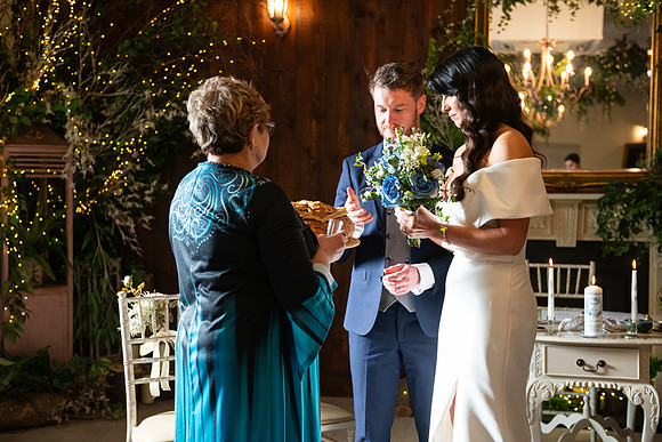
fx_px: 956
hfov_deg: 38.2
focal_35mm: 52
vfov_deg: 26.0
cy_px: 221
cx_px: 331
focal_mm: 52
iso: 800
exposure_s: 1/160
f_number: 3.5
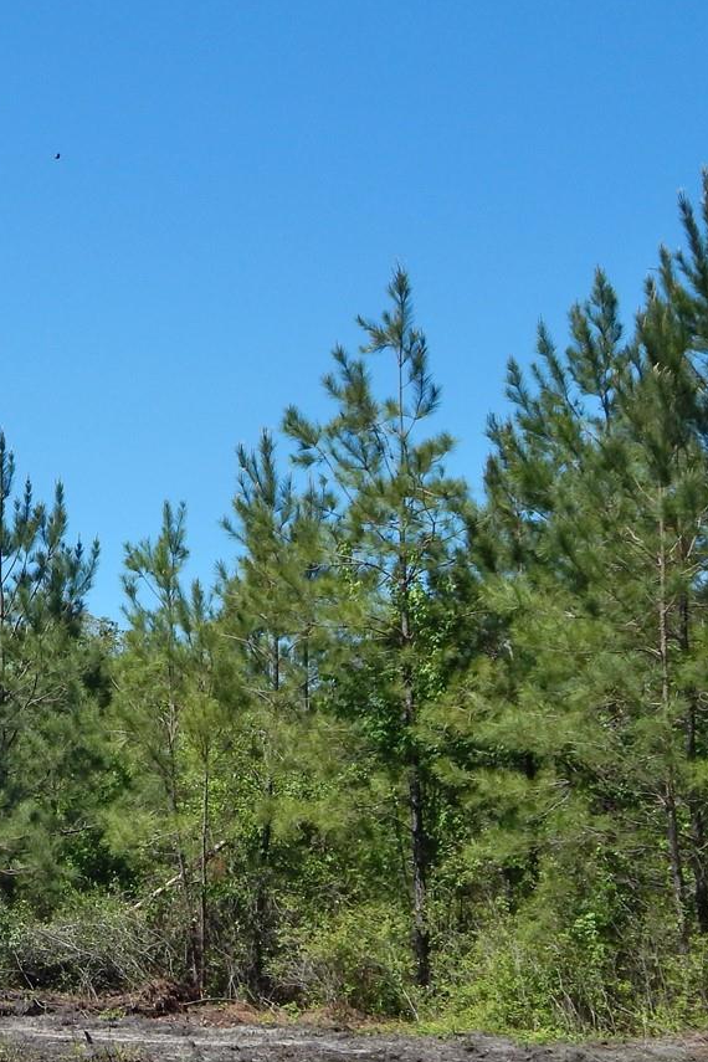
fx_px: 2183
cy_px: 701
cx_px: -179
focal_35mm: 74
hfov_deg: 17.4
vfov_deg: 27.2
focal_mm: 6.8
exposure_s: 1/1250
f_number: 3.4
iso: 125
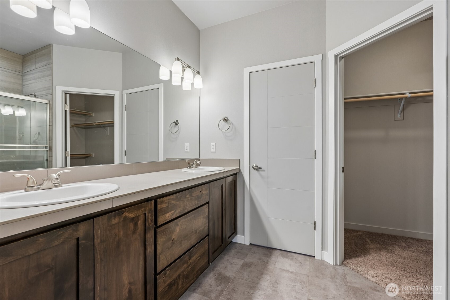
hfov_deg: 96.7
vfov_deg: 73.7
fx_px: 200
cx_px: 225
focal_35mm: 16
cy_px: 150
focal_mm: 16
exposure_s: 1/15
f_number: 8
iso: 400
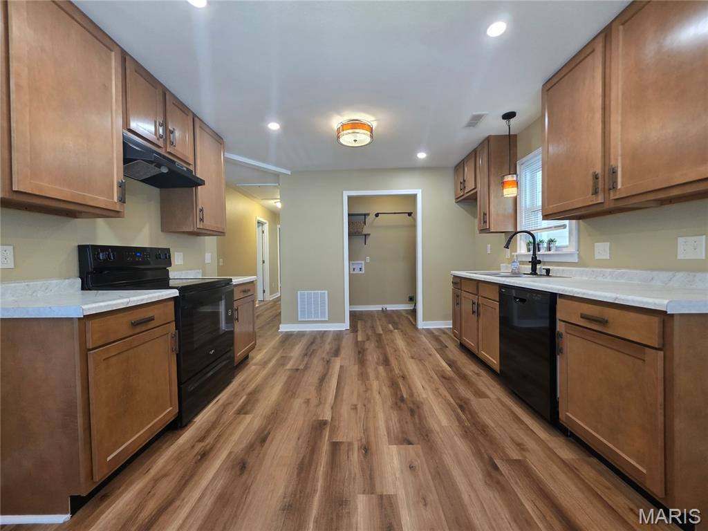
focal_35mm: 13
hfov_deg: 106.2
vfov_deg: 89.9
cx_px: 354
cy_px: 266
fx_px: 266
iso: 320
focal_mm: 2.2
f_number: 1.9
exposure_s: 1/120
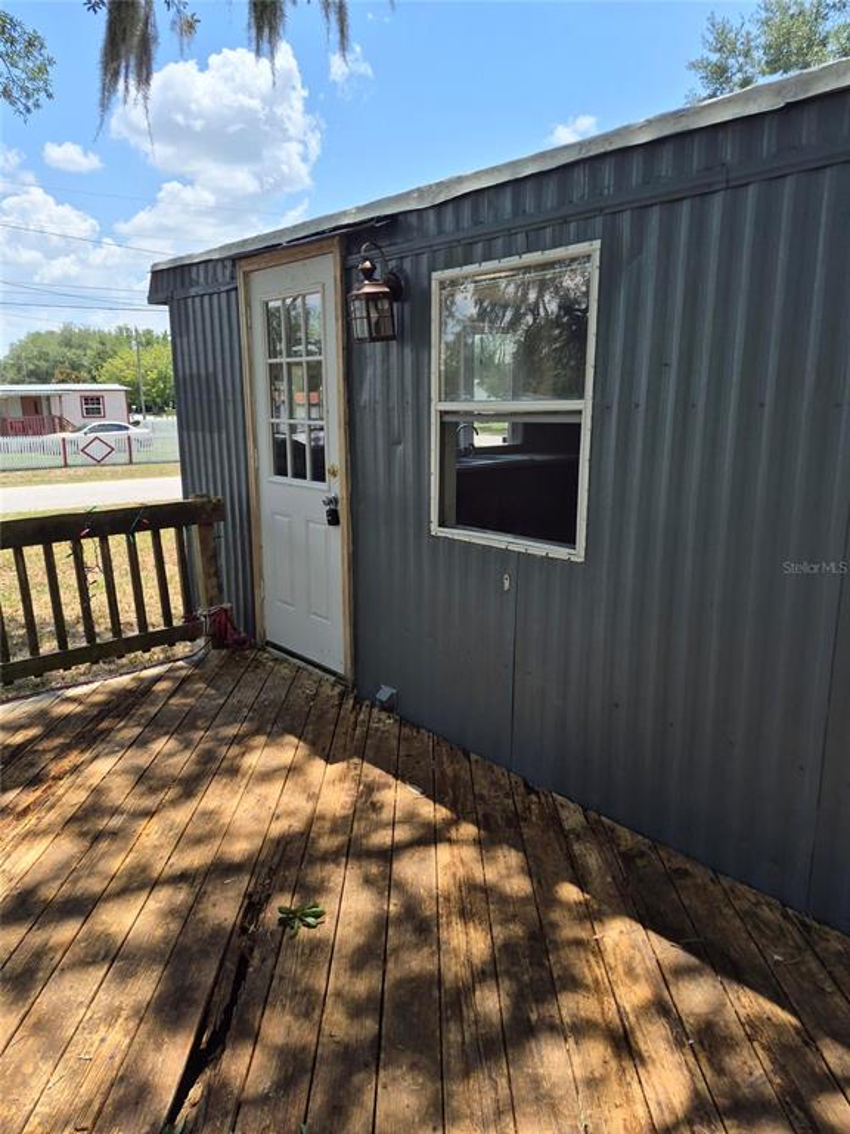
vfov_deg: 73.9
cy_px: 567
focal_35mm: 23
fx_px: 753
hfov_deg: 58.9
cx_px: 425
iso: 80
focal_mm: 5.4
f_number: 1.8
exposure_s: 1/4368
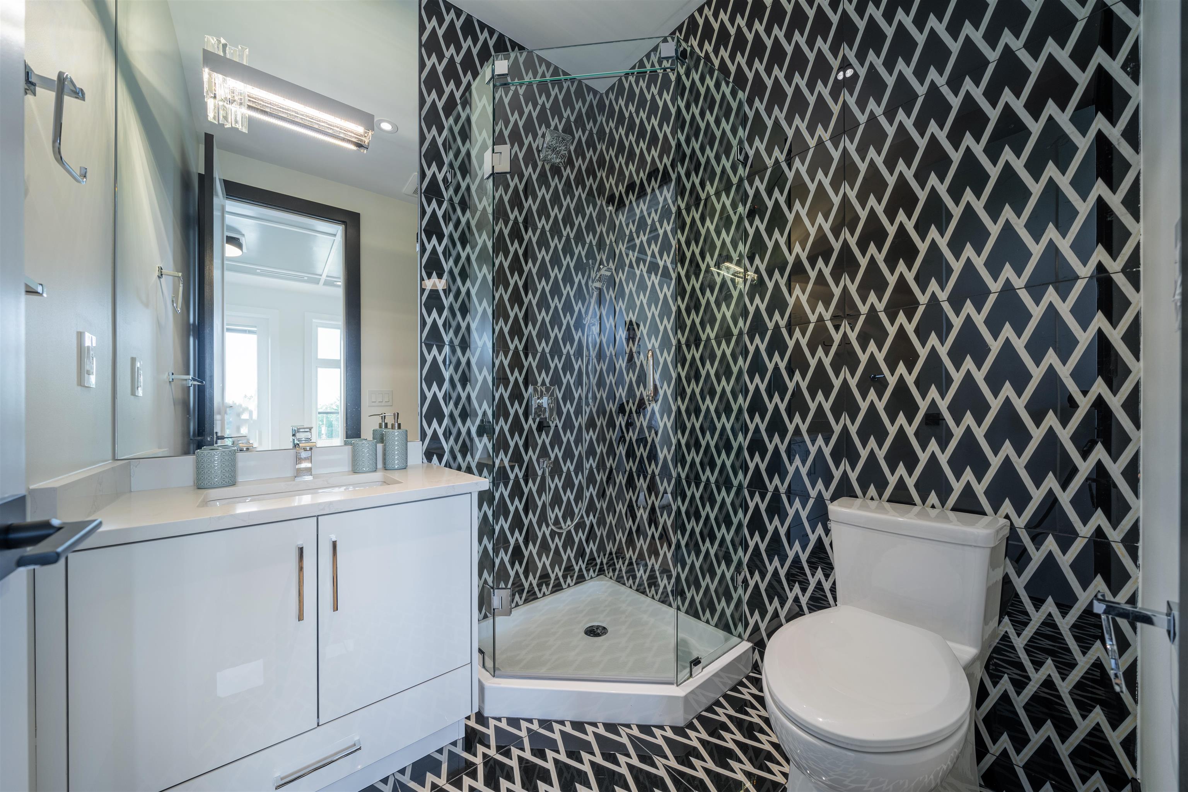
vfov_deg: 90.0
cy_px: 396
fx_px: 396
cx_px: 594
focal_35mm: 12
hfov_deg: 112.6
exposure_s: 1/30
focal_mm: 12
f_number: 6.3
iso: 100
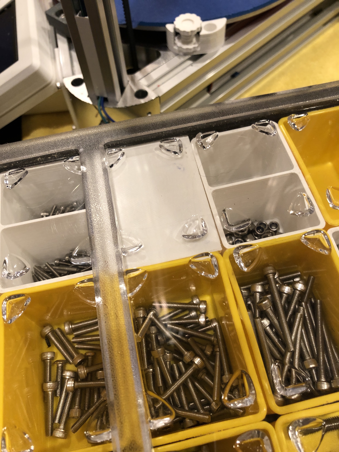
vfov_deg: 63.4
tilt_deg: -62.3
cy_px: 226
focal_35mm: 28
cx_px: 170
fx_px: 366
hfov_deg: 49.7
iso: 40
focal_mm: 4
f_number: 1.8
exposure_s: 1/15
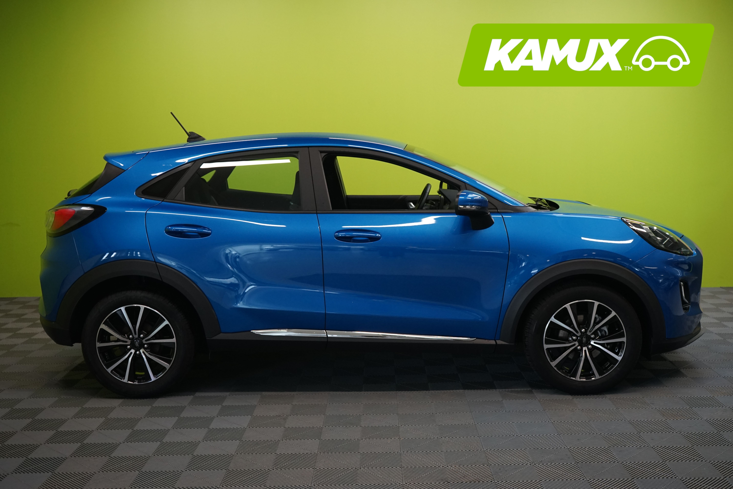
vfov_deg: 31.9
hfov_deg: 46.4
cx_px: 366
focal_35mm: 42
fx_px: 855
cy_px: 244
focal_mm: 42
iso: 1600
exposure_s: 1/30
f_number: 7.1
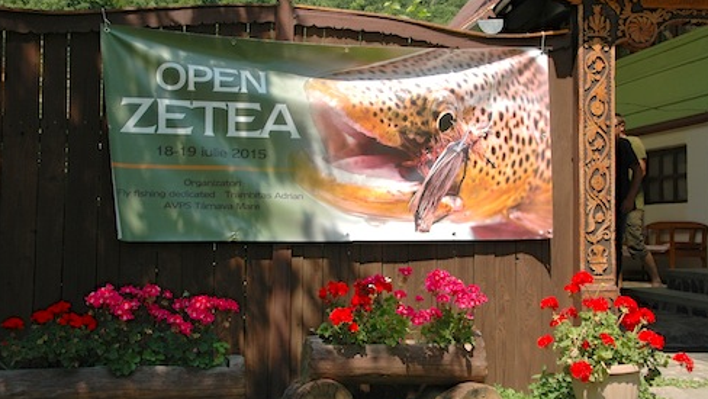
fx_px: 845
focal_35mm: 45
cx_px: 358
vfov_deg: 26.6
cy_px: 192
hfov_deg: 45.5
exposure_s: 1/320
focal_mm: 28
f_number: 9
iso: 250
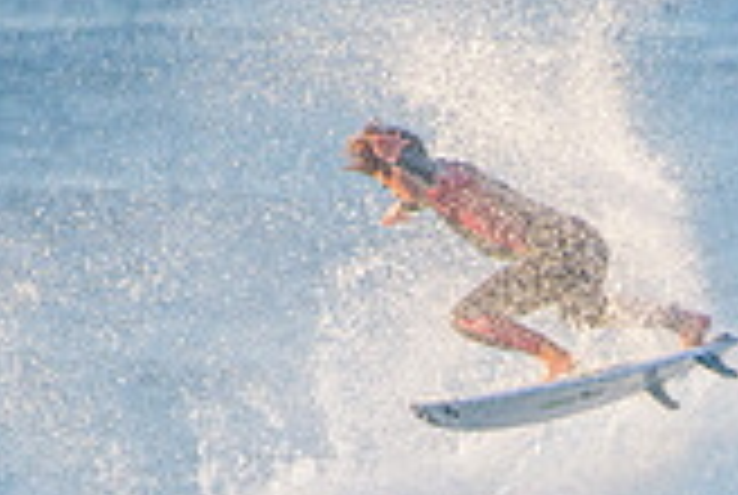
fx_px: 36227
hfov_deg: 1.2
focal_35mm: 1764
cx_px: 752
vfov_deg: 0.8
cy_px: 677
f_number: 5.6
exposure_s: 1/1250
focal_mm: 500
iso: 500
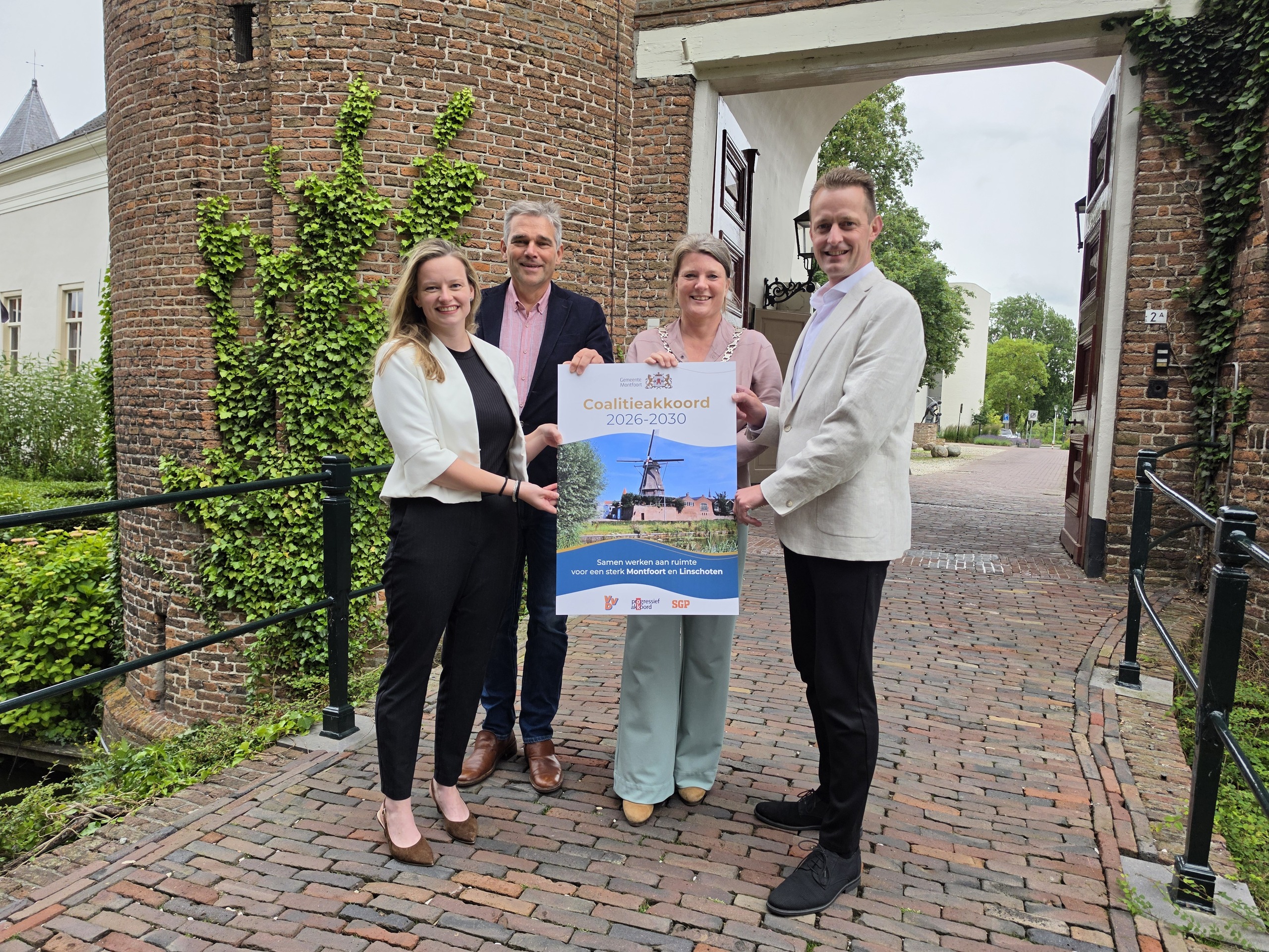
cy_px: 476
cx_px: 634
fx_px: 843
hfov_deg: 73.9
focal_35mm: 23
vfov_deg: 58.9
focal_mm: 6.5
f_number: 1.4
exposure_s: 1/2693
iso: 64
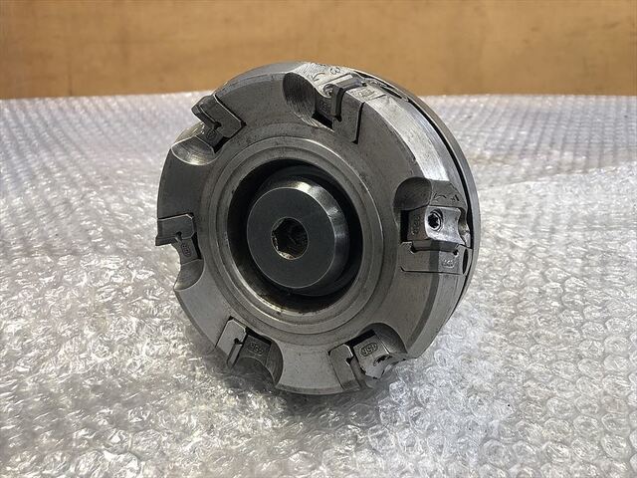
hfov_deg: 63.4
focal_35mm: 28
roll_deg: -0.8
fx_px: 515
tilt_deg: -32.9
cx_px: 318
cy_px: 239
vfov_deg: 49.7
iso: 32
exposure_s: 1/25
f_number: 1.8
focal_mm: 3.99
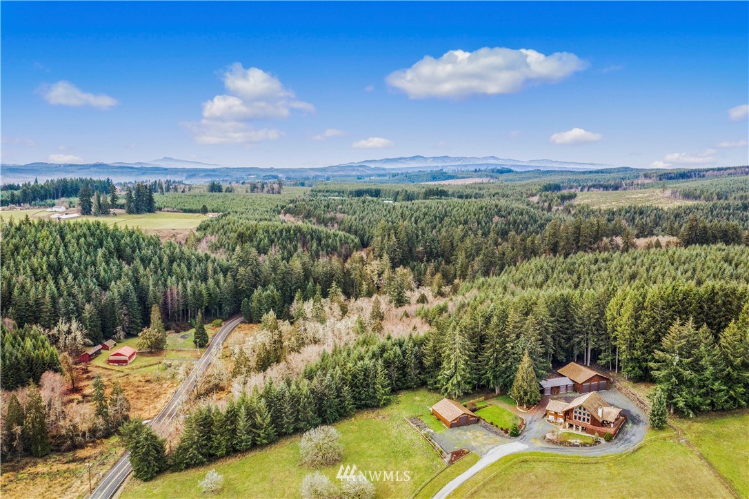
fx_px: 582
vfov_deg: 46.4
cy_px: 250
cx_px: 374
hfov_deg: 65.5
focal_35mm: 28
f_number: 7.1
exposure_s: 1/200
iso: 400
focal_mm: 10.26
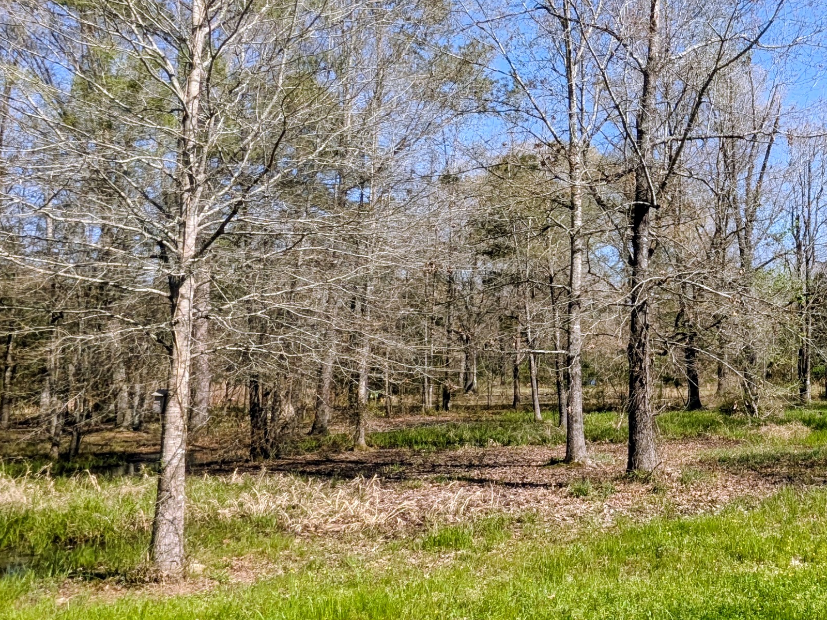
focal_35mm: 35
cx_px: 763
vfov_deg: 40.6
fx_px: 836
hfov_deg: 46.7
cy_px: 275
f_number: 2.2
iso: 52
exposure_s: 1/1003
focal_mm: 1.85
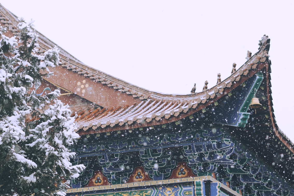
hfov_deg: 23.1
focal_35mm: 88
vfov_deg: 15.5
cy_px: 89
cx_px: 114
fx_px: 719
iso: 160
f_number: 2.5
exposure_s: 1/500
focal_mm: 50
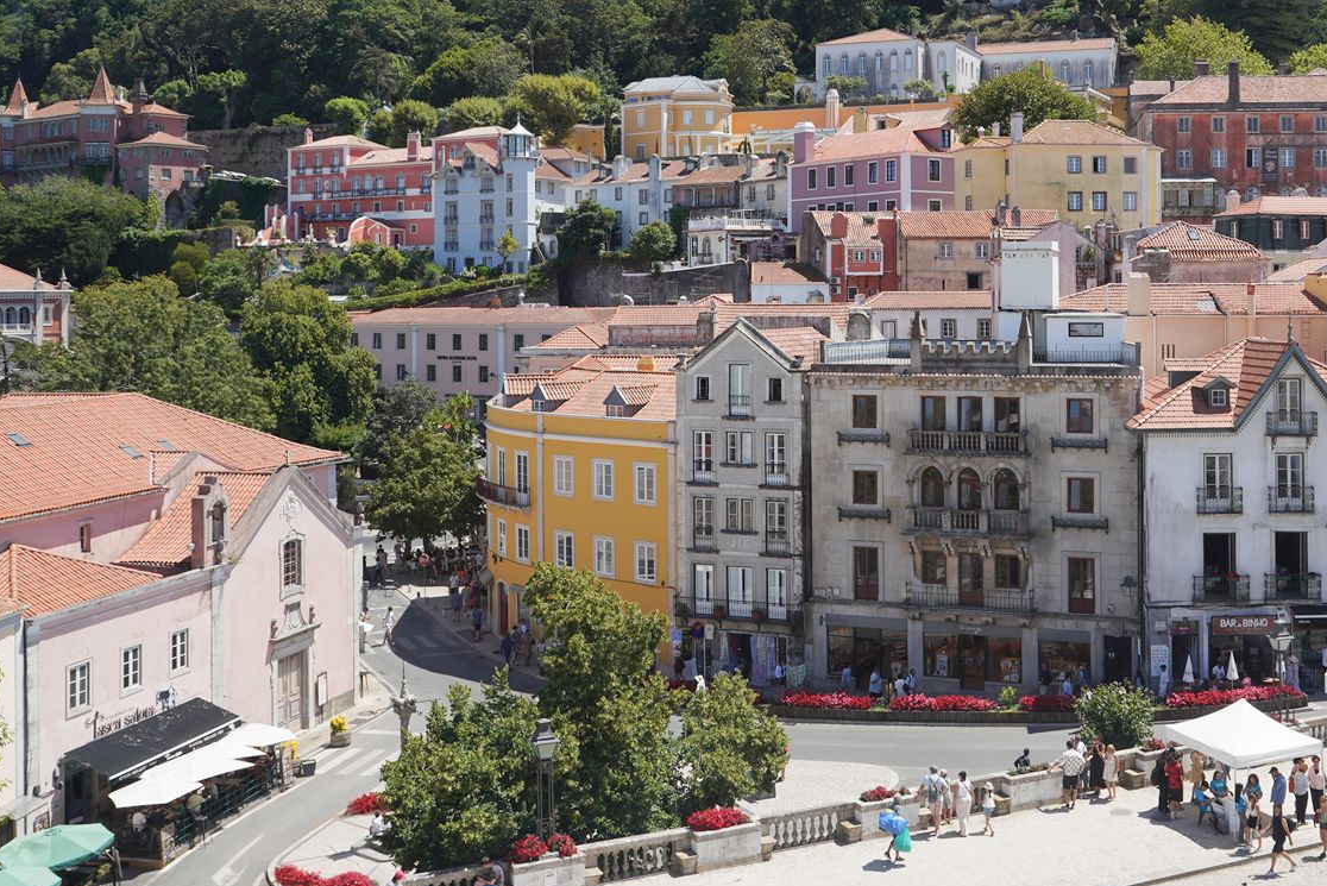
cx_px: 861
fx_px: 1586
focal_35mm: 43
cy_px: 251
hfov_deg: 44.9
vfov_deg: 30.8
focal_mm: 24
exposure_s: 1/100
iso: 100
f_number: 10
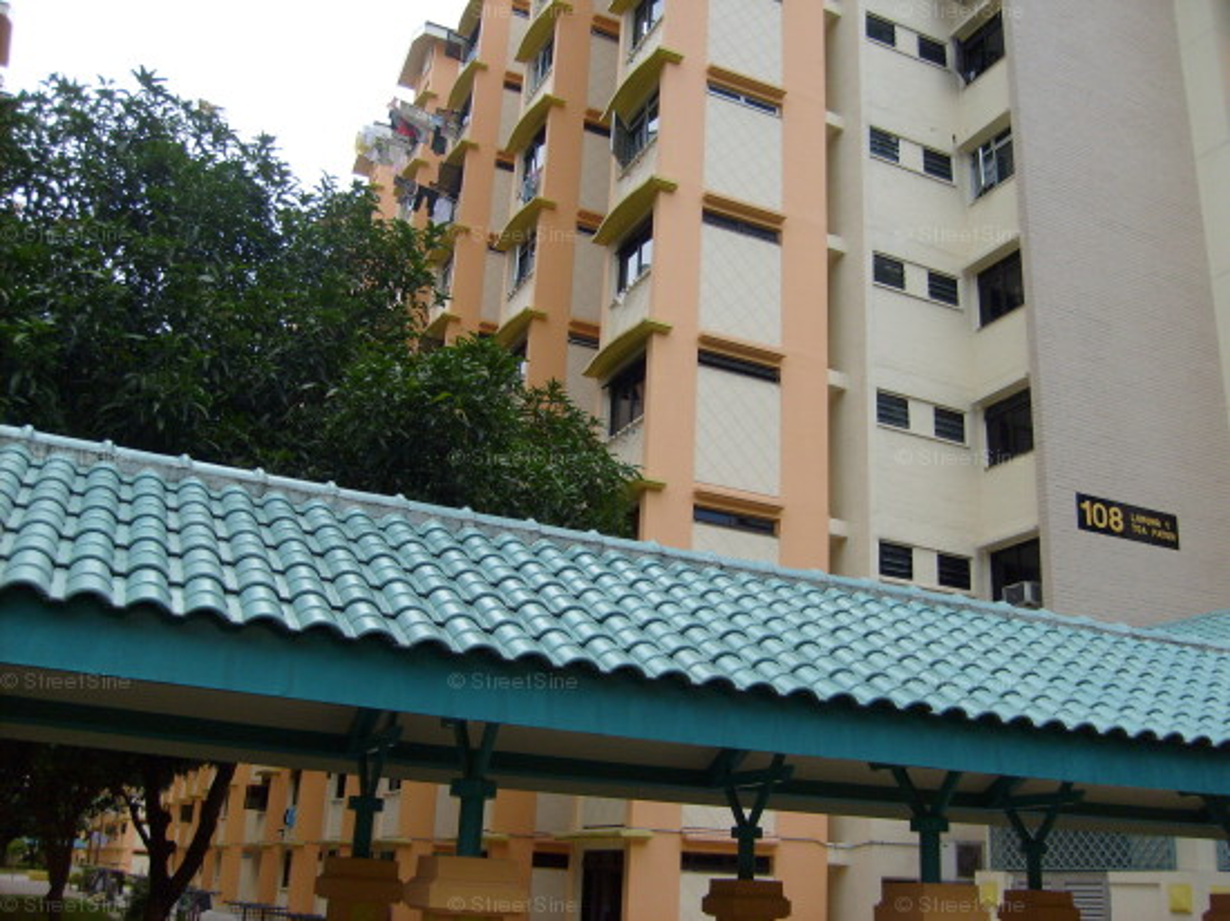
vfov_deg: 40.7
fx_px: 1243
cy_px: 460
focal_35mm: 35
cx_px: 615
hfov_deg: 52.6
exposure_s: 1/125
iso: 80
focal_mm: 5.8
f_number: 7.1
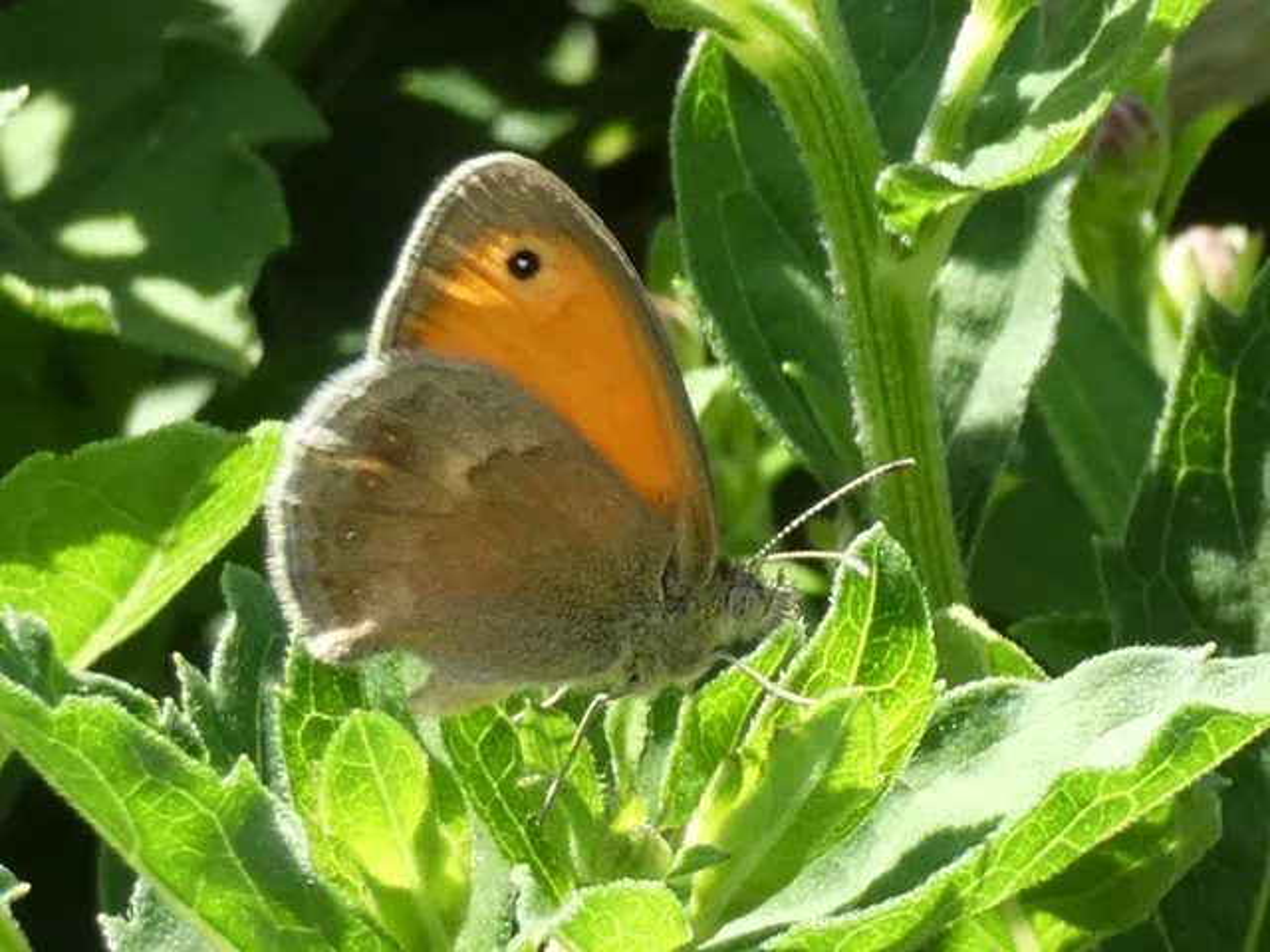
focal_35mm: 157
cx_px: 635
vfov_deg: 9.5
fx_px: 5760
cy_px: 476
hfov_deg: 12.6
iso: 80
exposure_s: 1/80
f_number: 5.4
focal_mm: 28.1
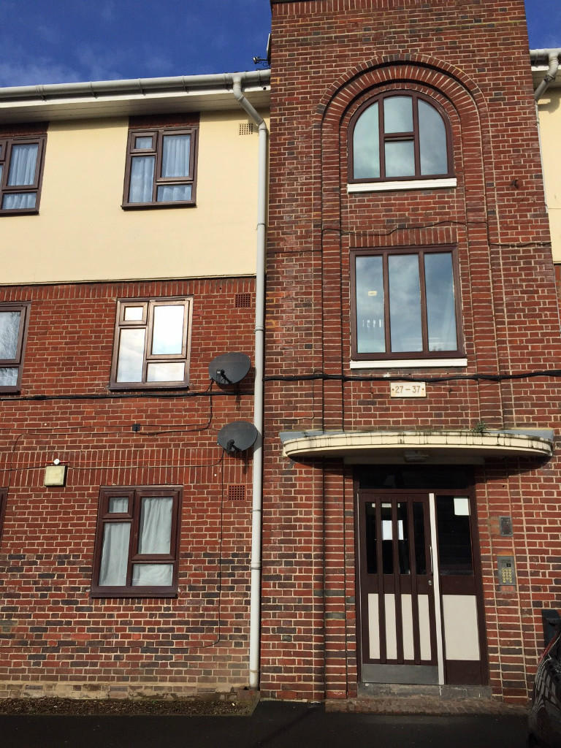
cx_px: 280
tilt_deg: +11.6
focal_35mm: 29
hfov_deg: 48.2
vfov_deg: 61.7
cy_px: 374
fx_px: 627
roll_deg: -1.4
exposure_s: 1/3049
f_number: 2.2
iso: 32
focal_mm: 4.15
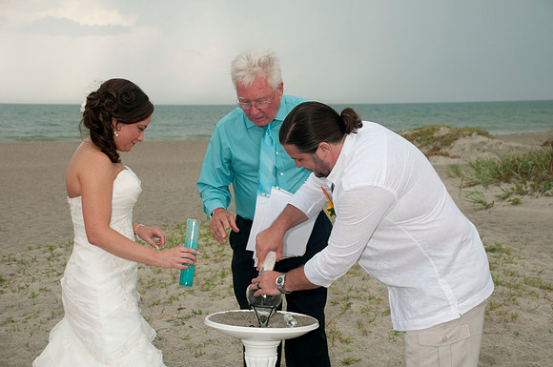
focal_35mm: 72
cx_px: 276
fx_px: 1104
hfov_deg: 28.1
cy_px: 184
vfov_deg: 18.9
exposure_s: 1/100
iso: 400
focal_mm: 48
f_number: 5.6
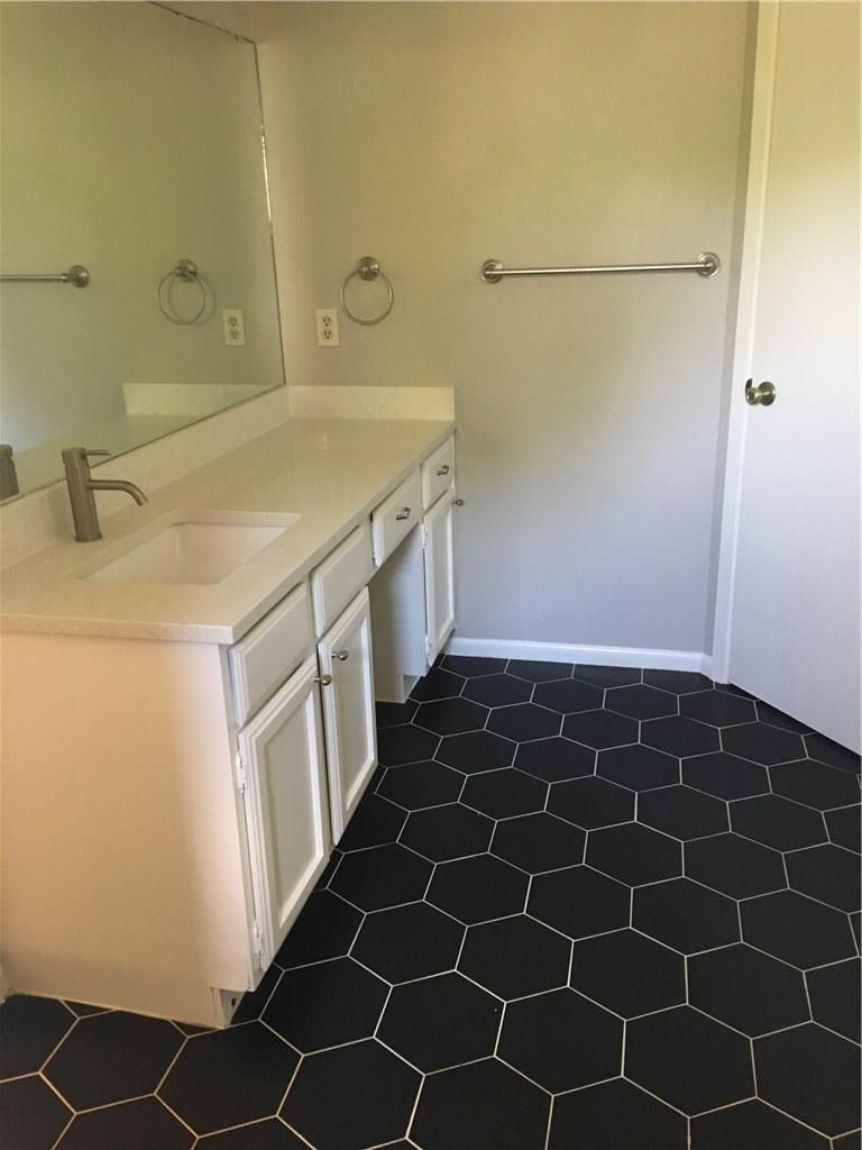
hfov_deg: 48.2
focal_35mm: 29
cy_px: 575
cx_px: 431
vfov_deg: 61.7
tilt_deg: -16.5
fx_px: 963
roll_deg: +2.1
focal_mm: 4.15
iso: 200
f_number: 2.2
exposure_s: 1/20
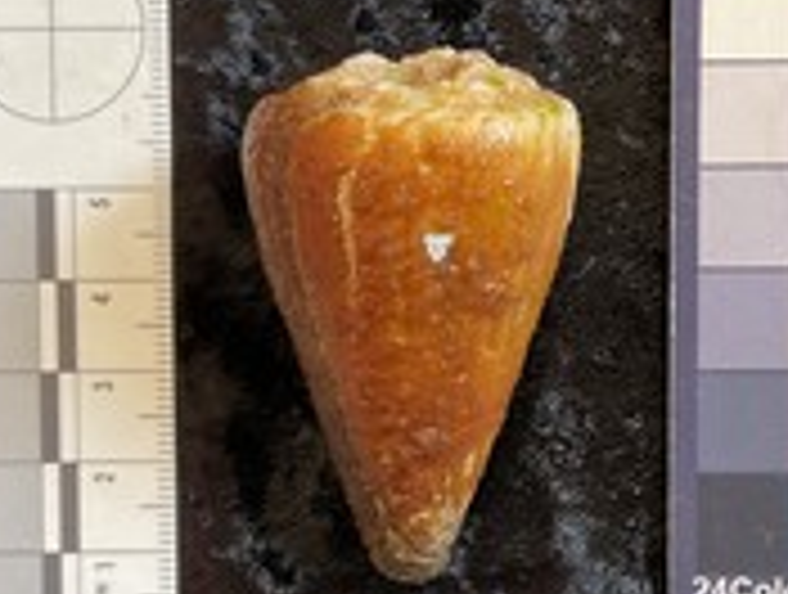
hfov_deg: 33.0
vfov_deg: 25.2
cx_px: 509
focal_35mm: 58
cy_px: 394
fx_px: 1323
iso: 50
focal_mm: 3
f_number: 1.8
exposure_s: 1/60
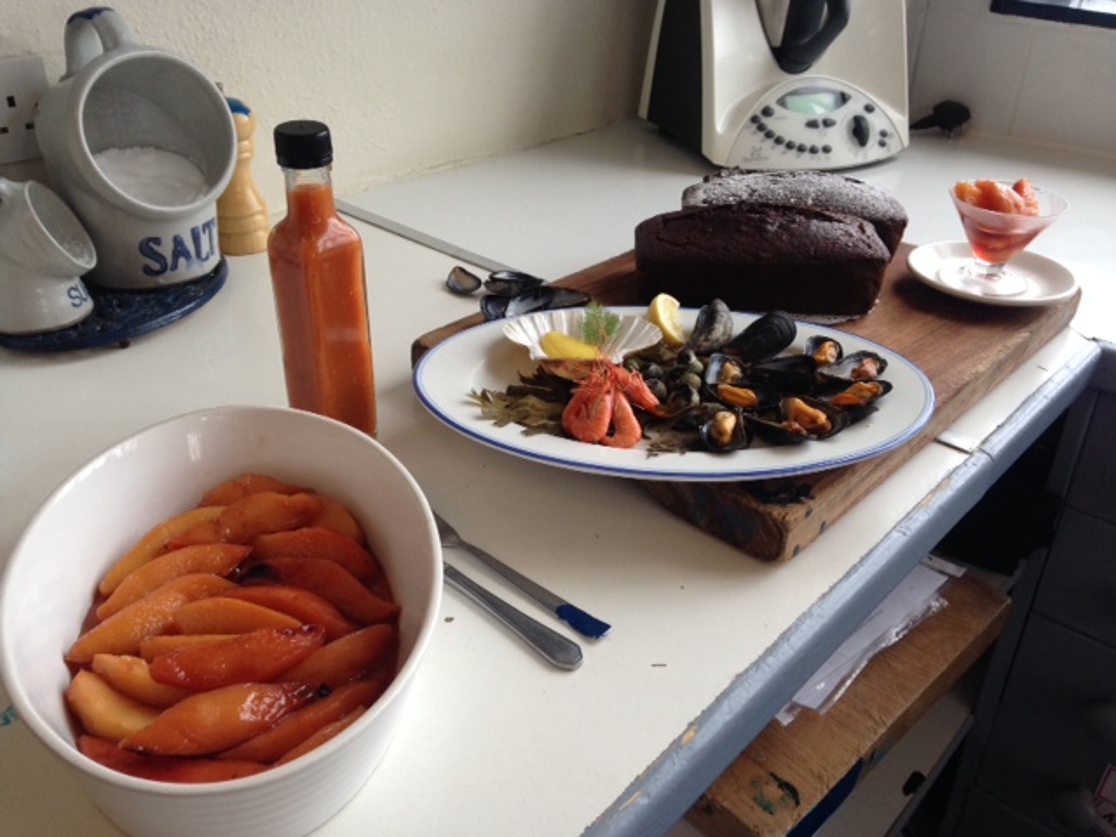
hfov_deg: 55.4
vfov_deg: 42.9
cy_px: 418
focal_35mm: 33
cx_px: 558
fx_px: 1064
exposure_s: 1/120
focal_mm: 4.12
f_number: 2.4
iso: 100
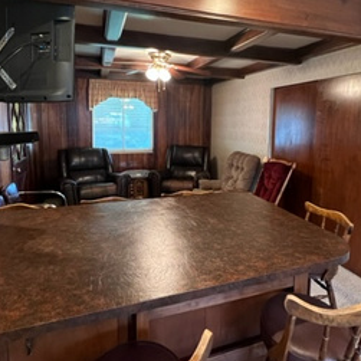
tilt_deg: -5.0
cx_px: 196
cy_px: 150
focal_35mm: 22
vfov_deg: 69.1
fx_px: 260
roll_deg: -0.9
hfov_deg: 69.5
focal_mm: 1.57
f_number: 1.8
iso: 320
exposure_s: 1/60
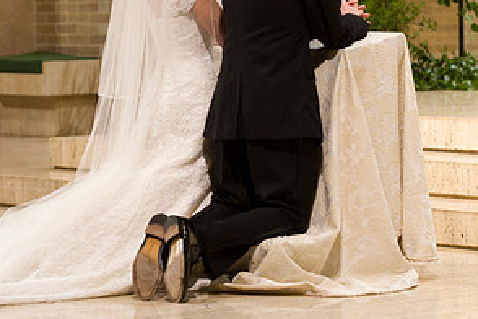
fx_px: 2748
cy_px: 124
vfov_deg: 6.6
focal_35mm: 207
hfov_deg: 9.9
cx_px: 193
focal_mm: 105
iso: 1600
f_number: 2.8
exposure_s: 1/80
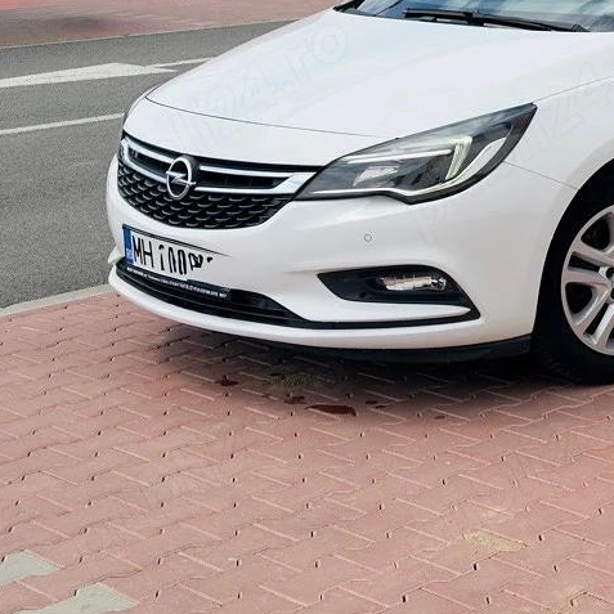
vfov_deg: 19.3
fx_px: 1786
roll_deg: +1.3
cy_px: 136
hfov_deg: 18.9
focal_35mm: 89
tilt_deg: -10.5
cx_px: 628
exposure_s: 1/6024
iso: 64
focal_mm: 6.76
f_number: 1.78
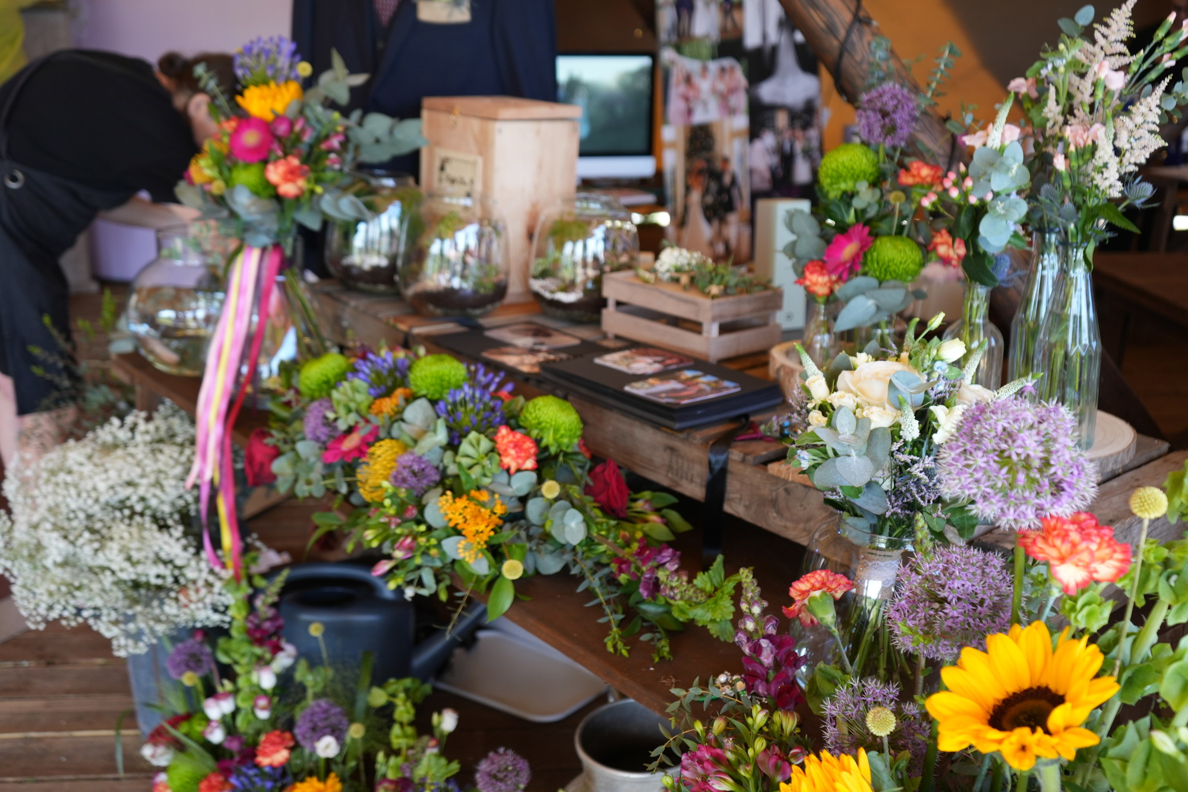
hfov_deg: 50.7
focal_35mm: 38
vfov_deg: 35.0
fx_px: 1254
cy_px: 396
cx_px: 594
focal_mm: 38
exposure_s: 1/160
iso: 500
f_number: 4
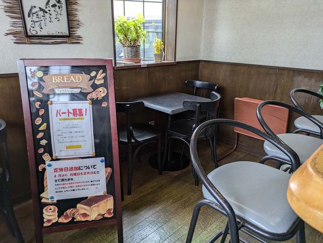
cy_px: 122
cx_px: 162
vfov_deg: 54.9
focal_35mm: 25
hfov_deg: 69.4
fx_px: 233
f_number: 1.89
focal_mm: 5.43
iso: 59
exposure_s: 1/120
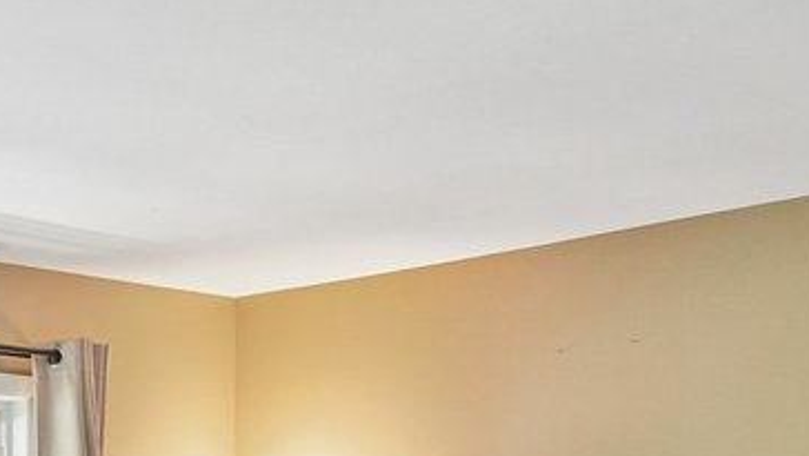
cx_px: -507
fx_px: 1502
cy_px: 658
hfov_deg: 22.6
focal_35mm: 70
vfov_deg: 16.0
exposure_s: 1/15
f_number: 8
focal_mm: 10
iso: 125
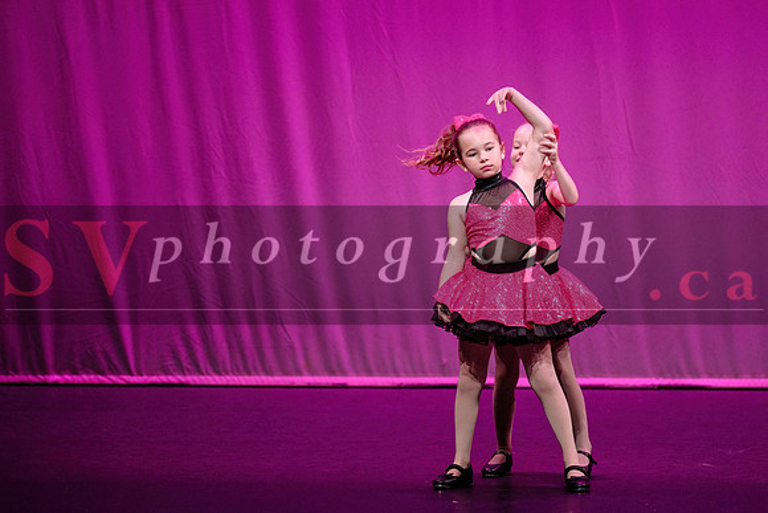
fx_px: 5668
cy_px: 275
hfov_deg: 7.7
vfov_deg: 5.2
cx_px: 462
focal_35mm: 266
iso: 1250
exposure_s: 1/320
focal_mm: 200
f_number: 2.8
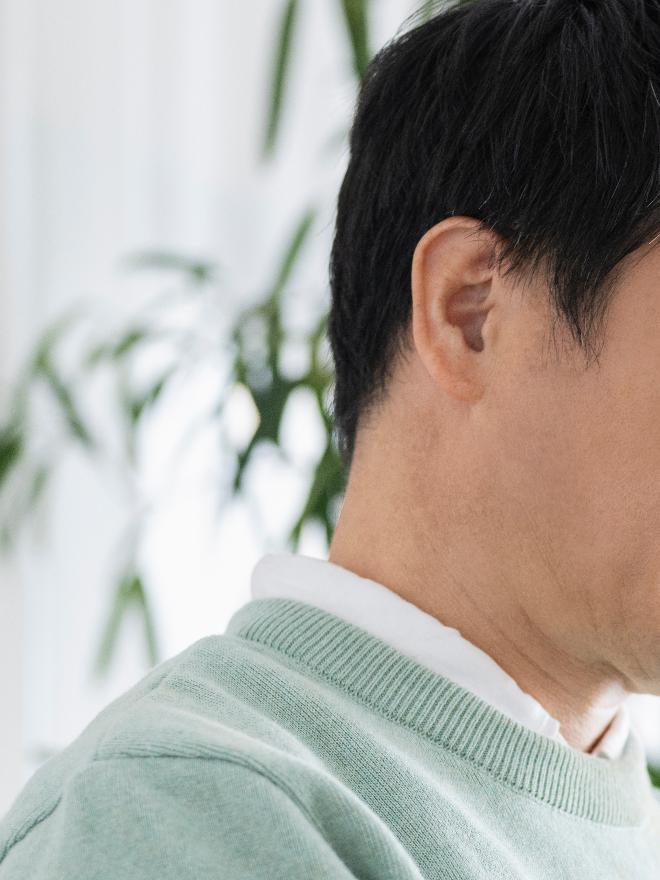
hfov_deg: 10.7
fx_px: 3483
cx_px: 736
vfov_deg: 14.3
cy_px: 788
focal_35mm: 137
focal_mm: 50
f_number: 2.8
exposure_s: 1/200
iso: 640
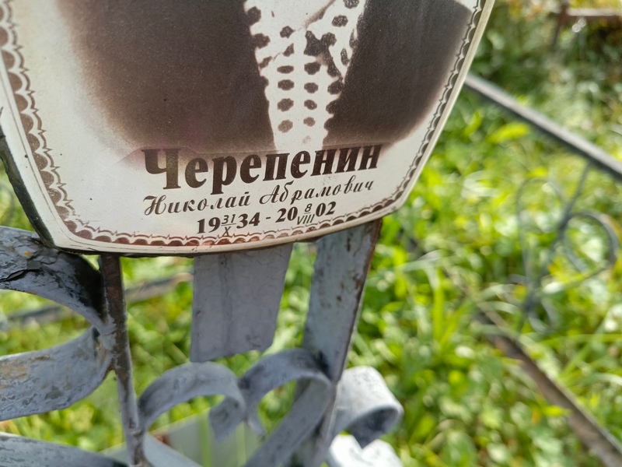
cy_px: 234
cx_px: 311
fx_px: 449
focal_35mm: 25
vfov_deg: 54.9
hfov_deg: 69.4
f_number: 1.69
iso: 108
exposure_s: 1/244
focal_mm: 4.76
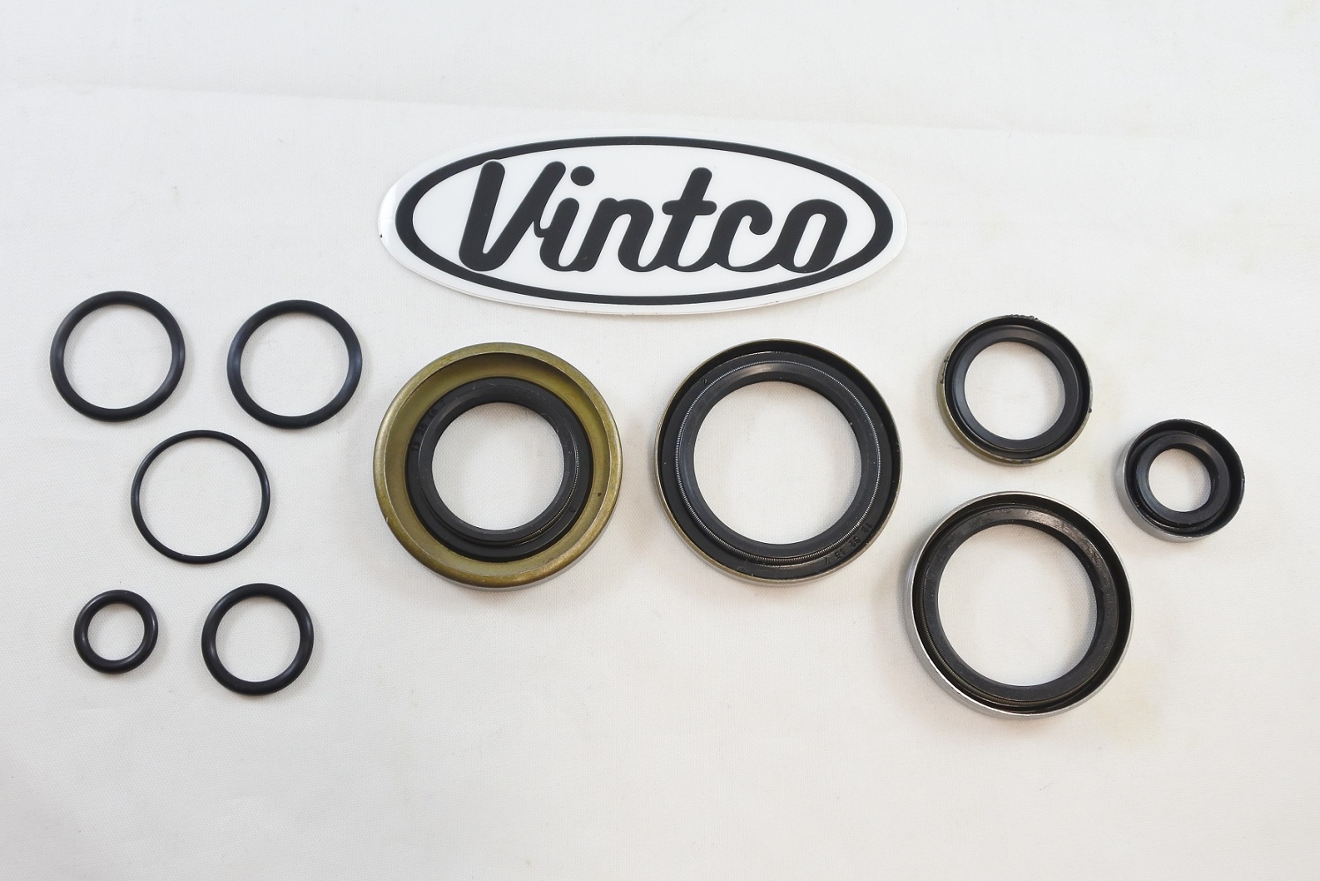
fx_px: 1393
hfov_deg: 50.7
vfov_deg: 35.1
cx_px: 660
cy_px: 440
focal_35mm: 38
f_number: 4
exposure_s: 1/125
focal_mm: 14.3
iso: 450
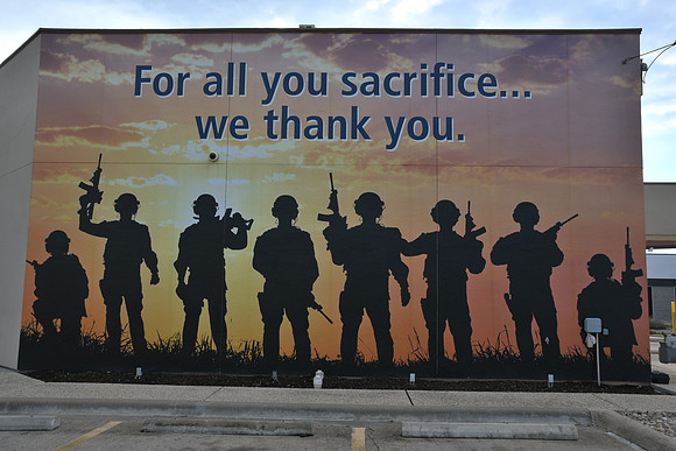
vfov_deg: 40.0
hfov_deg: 57.2
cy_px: 226
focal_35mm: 33
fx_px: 620
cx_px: 338
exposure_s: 1/50
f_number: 14
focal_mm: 22
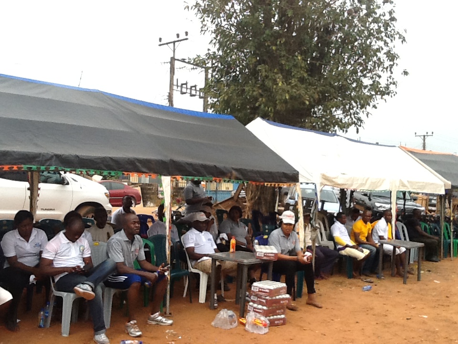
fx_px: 423
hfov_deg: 56.8
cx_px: 229
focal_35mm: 32
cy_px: 172
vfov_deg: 44.2
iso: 64
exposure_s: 1/637
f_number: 2.4
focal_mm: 2.03
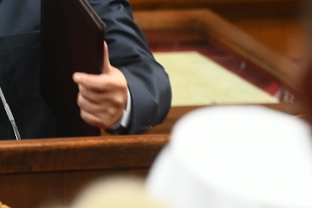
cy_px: -222
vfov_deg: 1.6
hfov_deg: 2.5
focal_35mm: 839
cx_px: -100
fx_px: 7274
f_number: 5
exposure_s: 1/160
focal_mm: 190
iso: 2500
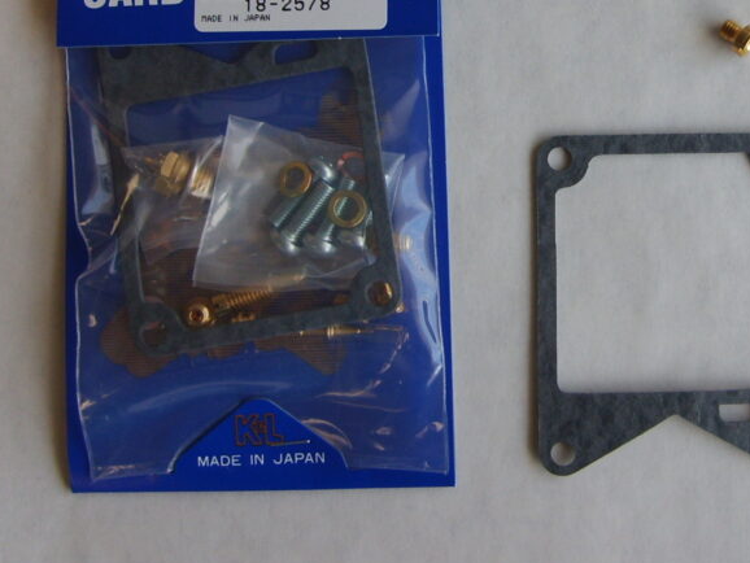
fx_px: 1344
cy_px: 114
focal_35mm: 62
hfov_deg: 30.7
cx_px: 550
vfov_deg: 23.3
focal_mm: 5.8
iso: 50
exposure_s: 1/90
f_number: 2.8
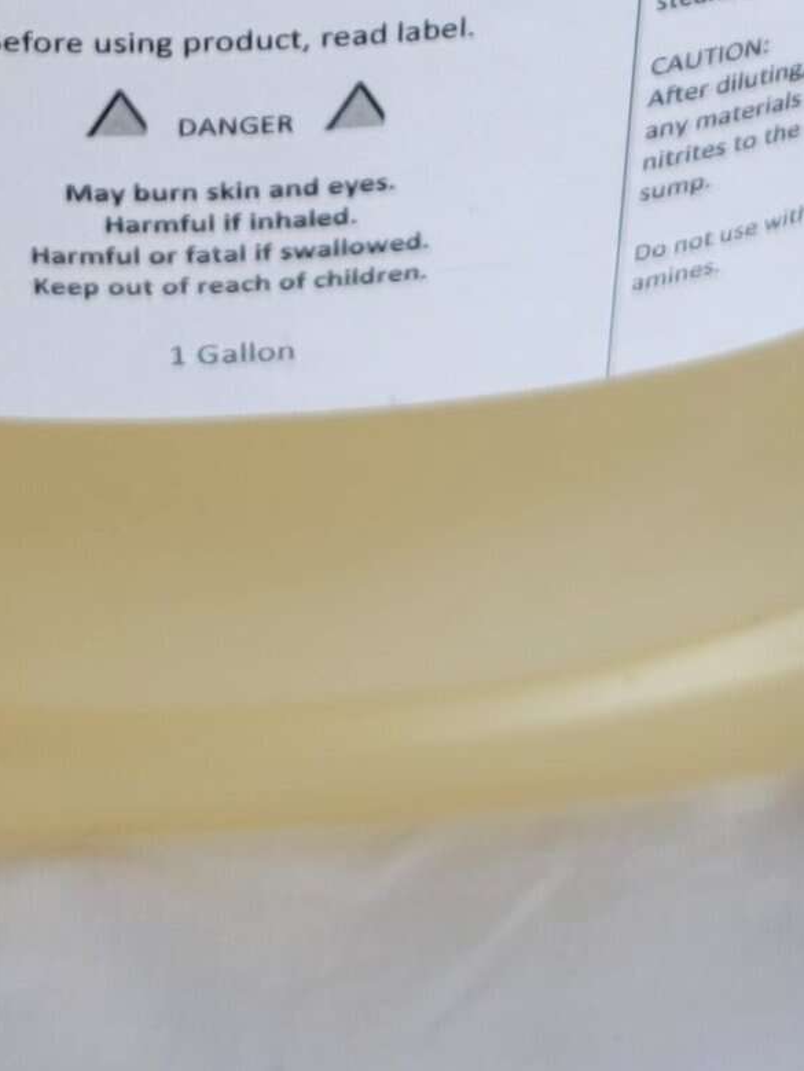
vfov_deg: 21.5
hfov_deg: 18.8
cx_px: 223
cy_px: -482
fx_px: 2414
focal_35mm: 78
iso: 25
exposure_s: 1/120
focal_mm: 6.7
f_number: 1.8
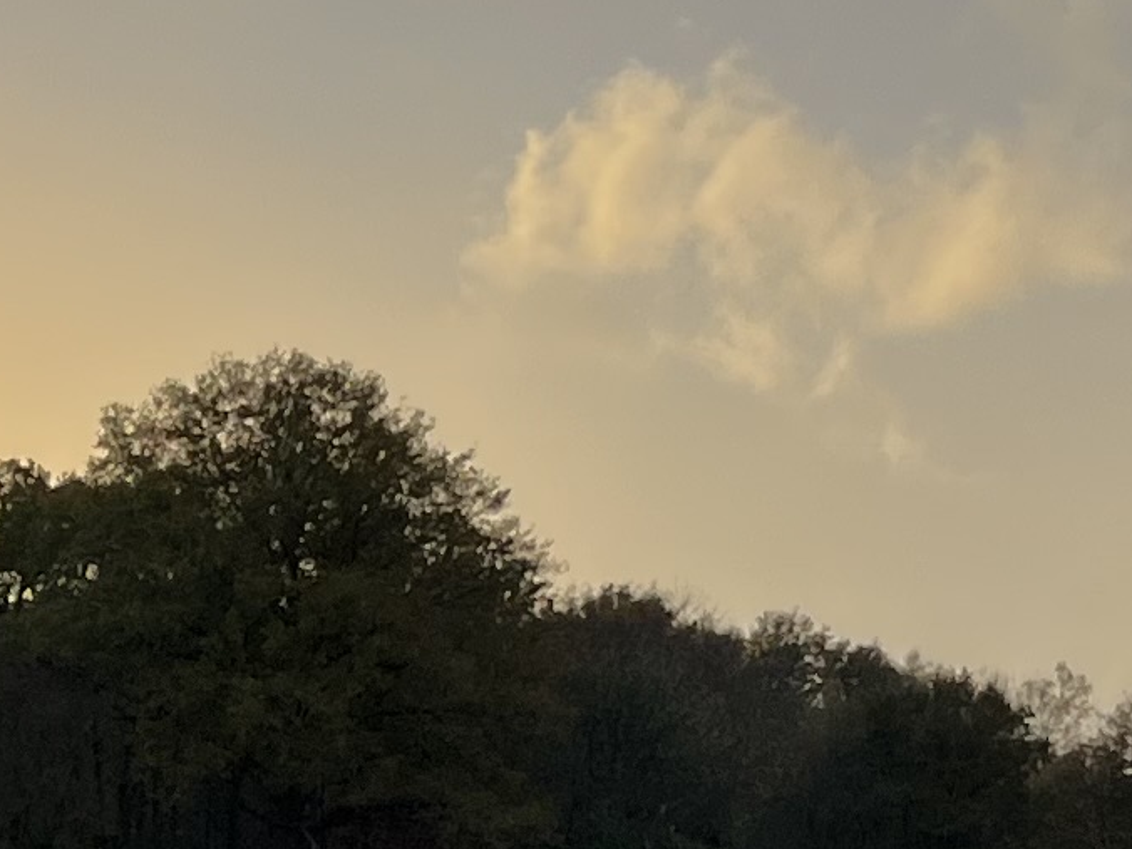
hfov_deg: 12.0
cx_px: -718
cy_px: 1253
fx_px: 5069
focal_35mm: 155
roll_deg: -1.5
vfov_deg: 9.3
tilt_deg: -4.7
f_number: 1.6
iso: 40
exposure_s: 1/242
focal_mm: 5.1
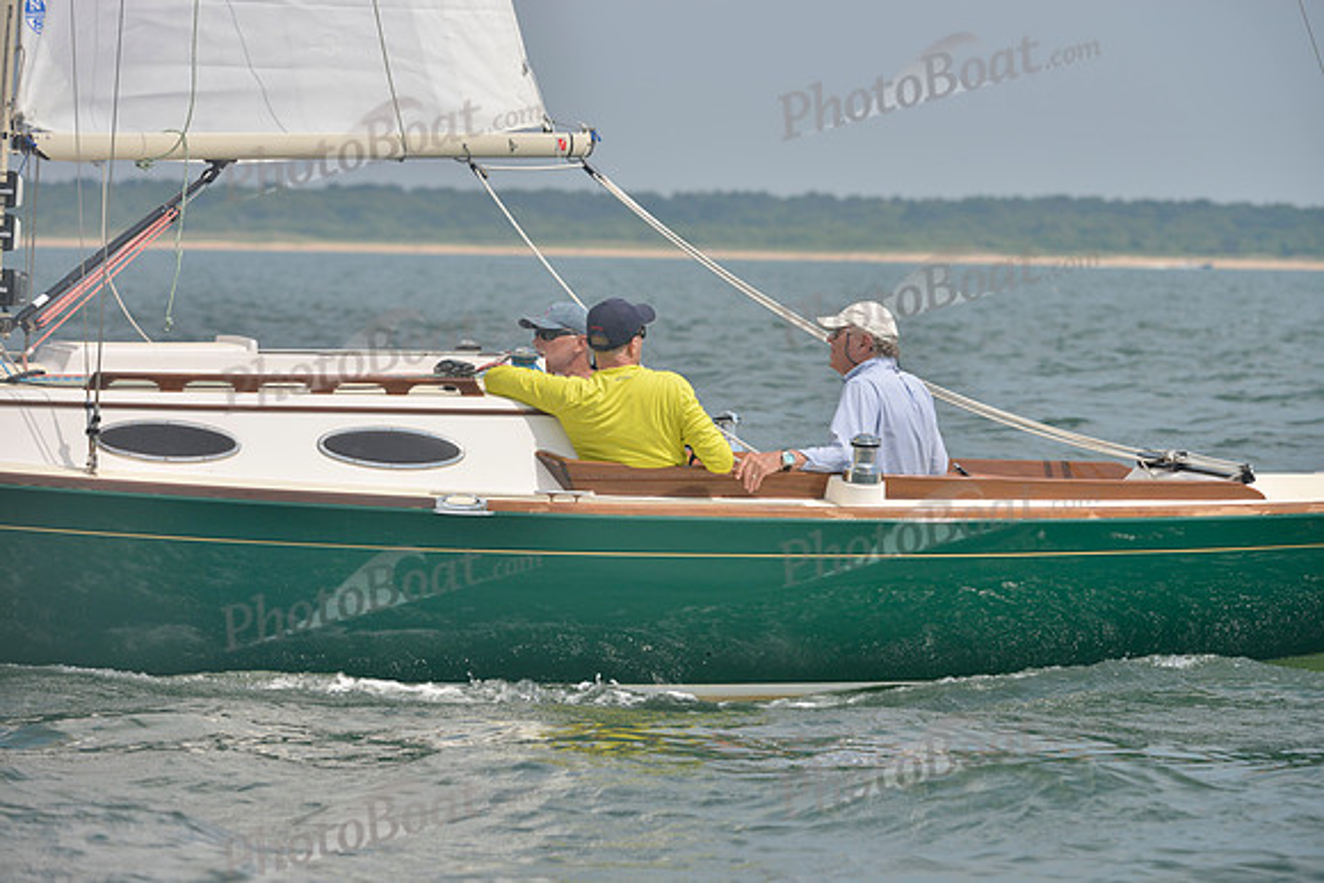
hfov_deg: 9.8
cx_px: 662
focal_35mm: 210
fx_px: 7725
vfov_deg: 6.5
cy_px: 442
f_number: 7.1
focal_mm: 210
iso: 200
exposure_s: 1/1000
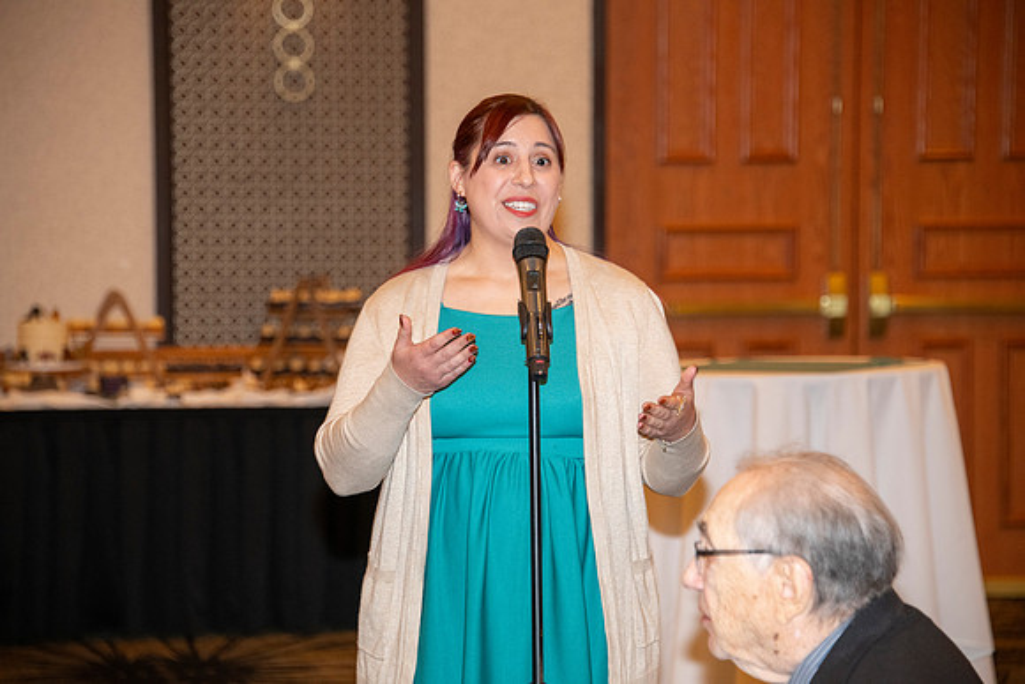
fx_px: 4841
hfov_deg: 12.1
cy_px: 342
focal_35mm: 170
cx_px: 512
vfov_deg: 8.1
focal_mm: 170
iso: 2000
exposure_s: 1/60
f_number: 5.6
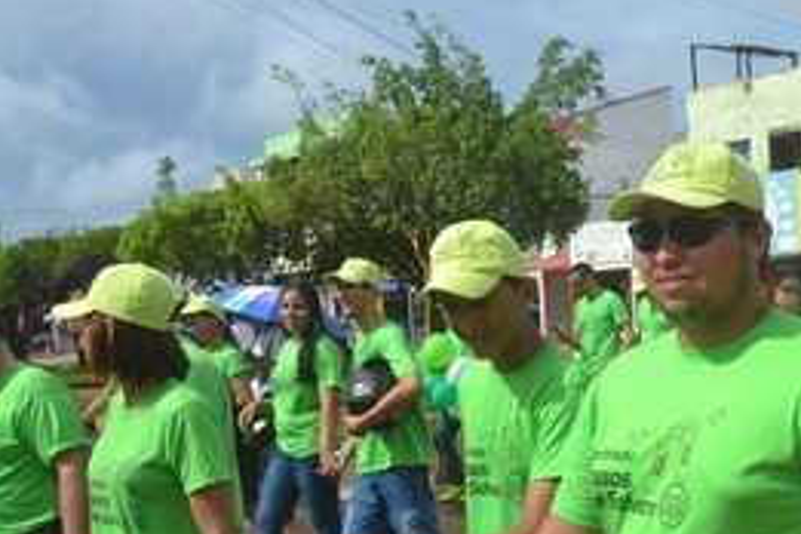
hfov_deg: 33.6
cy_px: 396
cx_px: 684
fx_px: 1268
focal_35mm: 57
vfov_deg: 23.6
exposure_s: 1/320
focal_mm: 22
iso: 100
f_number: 9
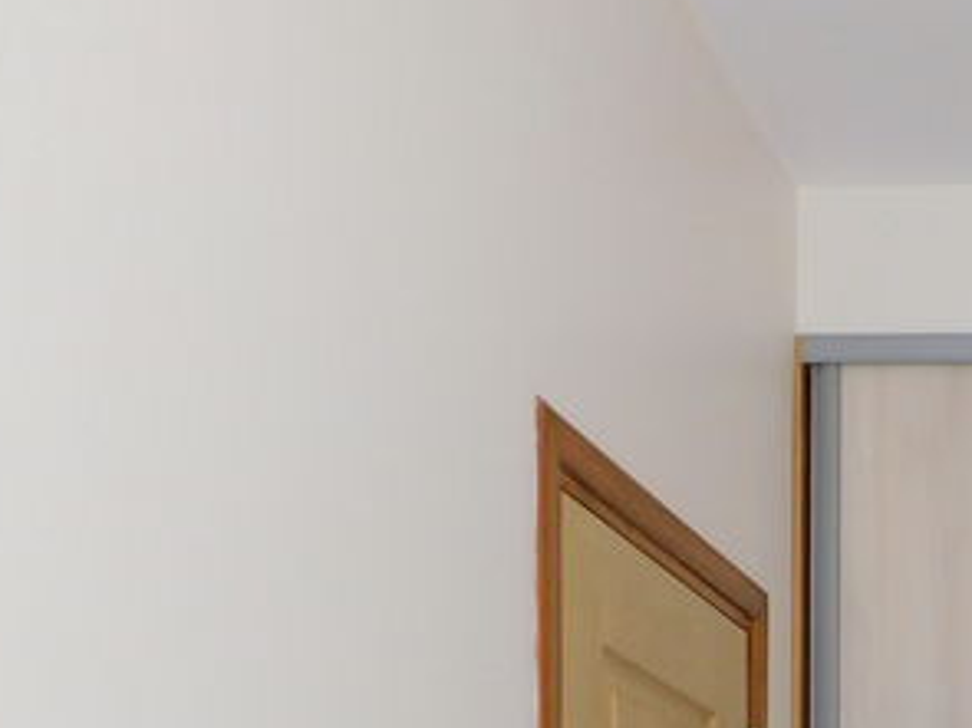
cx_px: 1334
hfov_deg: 22.0
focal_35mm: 78
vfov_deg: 16.5
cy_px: 1209
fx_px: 2189
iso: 160
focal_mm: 4
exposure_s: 1/30
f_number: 3
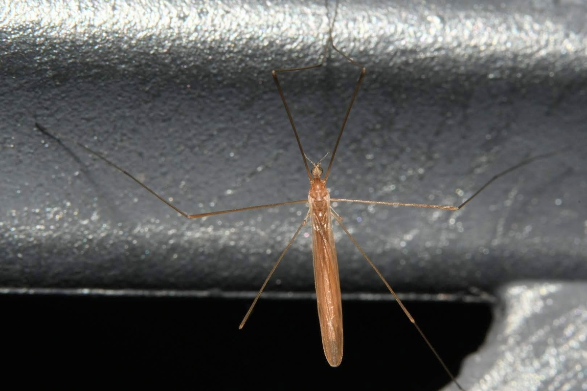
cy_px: 196
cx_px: 294
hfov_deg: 13.0
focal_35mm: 158
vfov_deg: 8.7
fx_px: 2568
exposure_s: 1/60
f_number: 32
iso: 250
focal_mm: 105
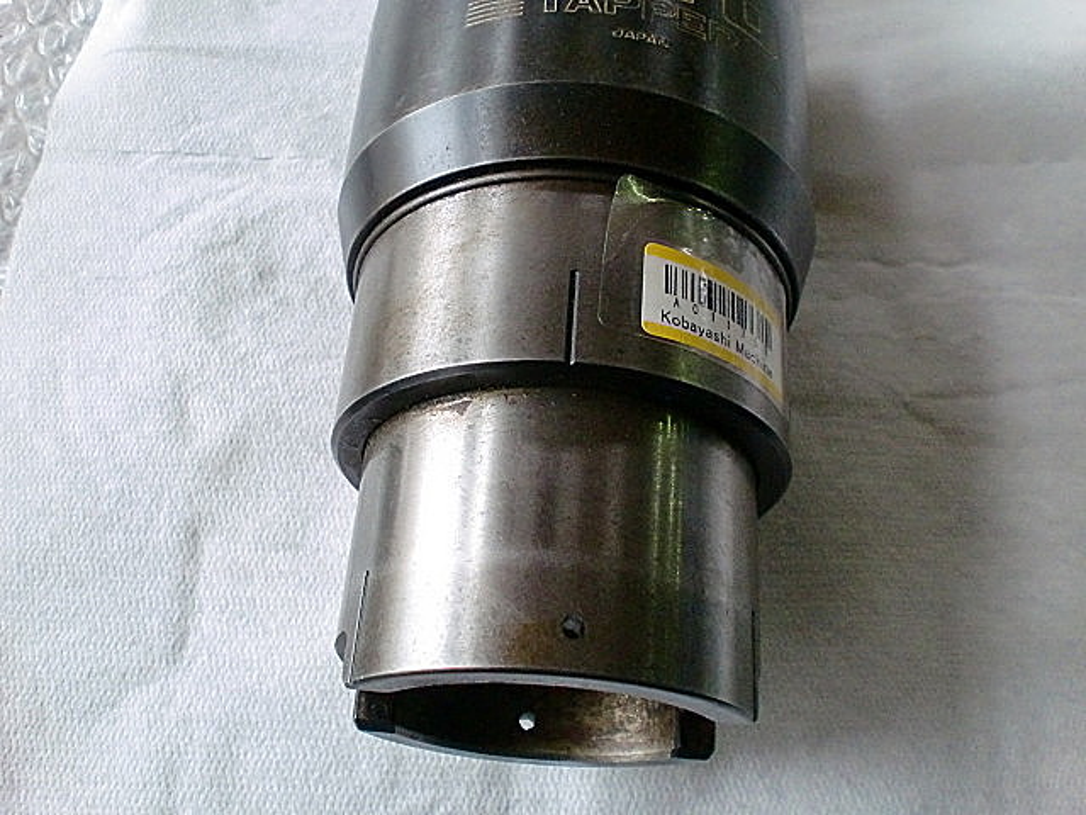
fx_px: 1098
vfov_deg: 40.7
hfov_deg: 52.6
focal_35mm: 35
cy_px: 408
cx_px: 543
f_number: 3.1
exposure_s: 1/60
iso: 500
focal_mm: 6.3
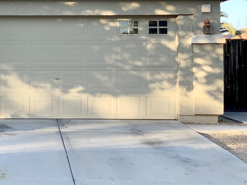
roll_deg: +0.2
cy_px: 38
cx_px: 1
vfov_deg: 14.2
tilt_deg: +2.5
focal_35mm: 104
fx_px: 742
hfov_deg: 18.4
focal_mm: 6
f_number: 2.4
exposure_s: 1/122
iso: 16
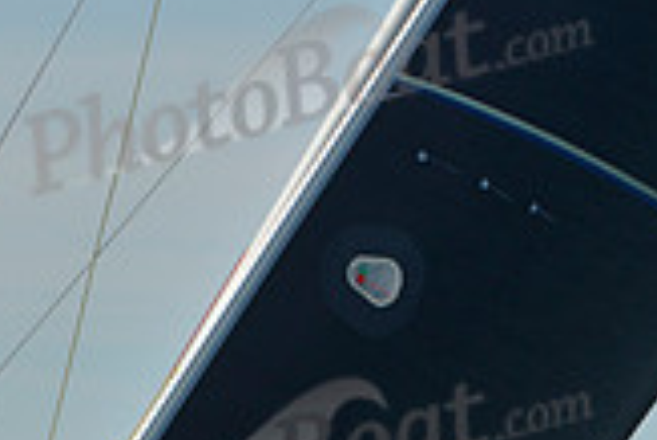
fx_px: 12987
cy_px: 729
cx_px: -181
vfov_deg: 1.9
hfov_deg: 2.9
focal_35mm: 711
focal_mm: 200
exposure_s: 1/1250
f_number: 8
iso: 280
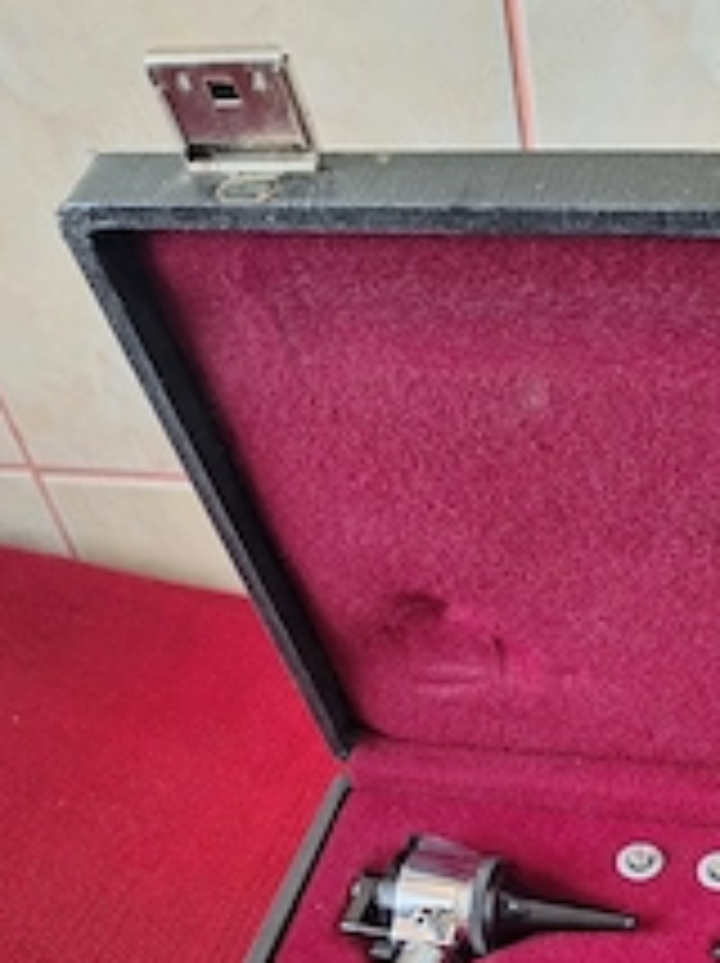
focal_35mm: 43
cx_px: 639
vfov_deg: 40.7
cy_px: 860
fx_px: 1195
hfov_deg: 32.0
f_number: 1.8
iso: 250
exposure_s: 1/25
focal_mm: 5.54
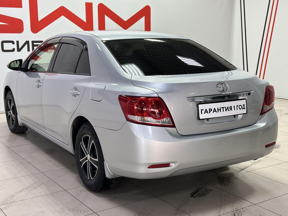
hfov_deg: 38.9
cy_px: 108
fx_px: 408
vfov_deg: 29.7
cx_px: 142
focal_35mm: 49
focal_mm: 6.86
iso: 100
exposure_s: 1/100
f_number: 1.78
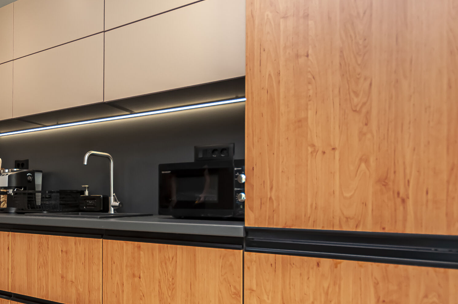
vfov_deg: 45.5
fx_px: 356
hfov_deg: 62.4
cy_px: 205
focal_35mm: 28
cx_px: 123
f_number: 5
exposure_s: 1/60
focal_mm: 10
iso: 400
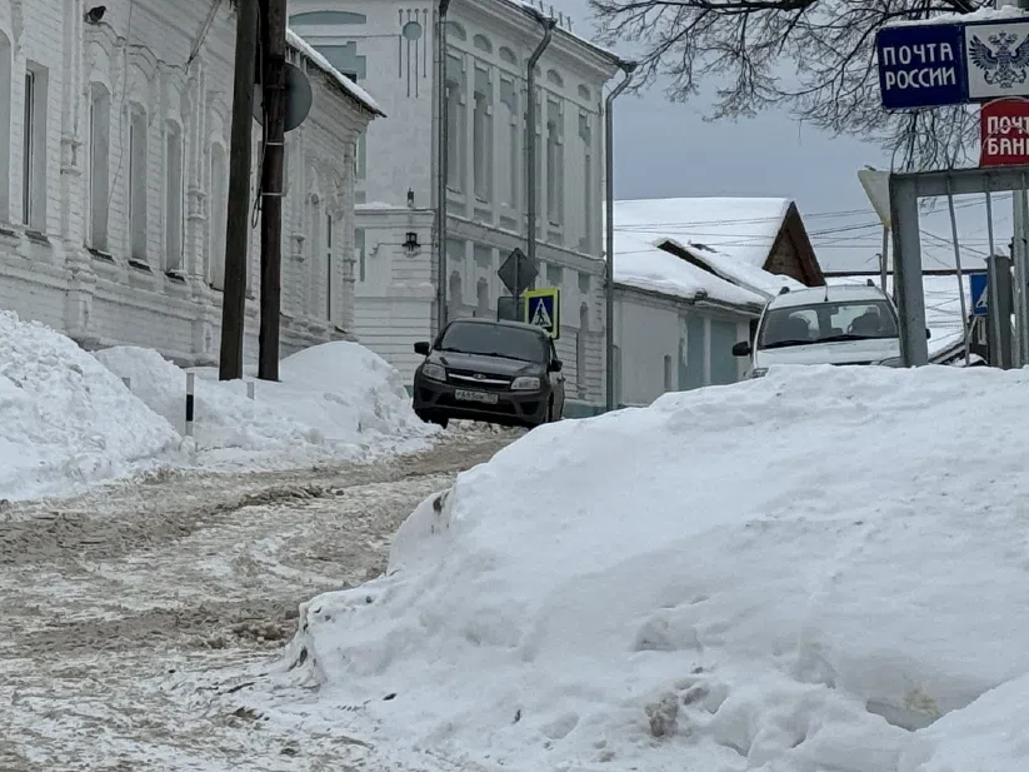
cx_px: 226
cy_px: -89
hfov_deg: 14.0
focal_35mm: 140
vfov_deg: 10.5
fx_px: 4161
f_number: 1.78
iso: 64
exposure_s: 1/3413
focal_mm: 6.86
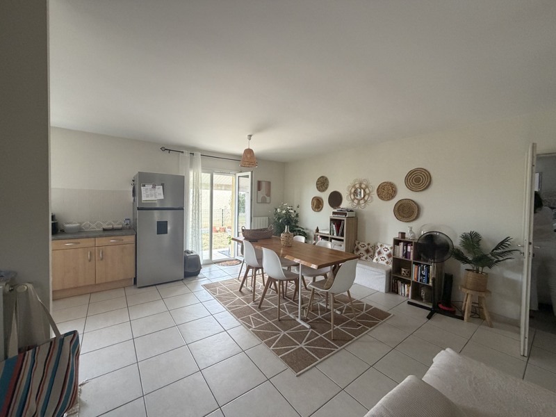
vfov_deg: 85.7
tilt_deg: -1.6
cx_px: 278
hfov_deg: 102.1
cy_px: 208
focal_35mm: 14
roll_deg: -0.7
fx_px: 225
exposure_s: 1/121
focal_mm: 2.22
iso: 320
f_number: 2.2
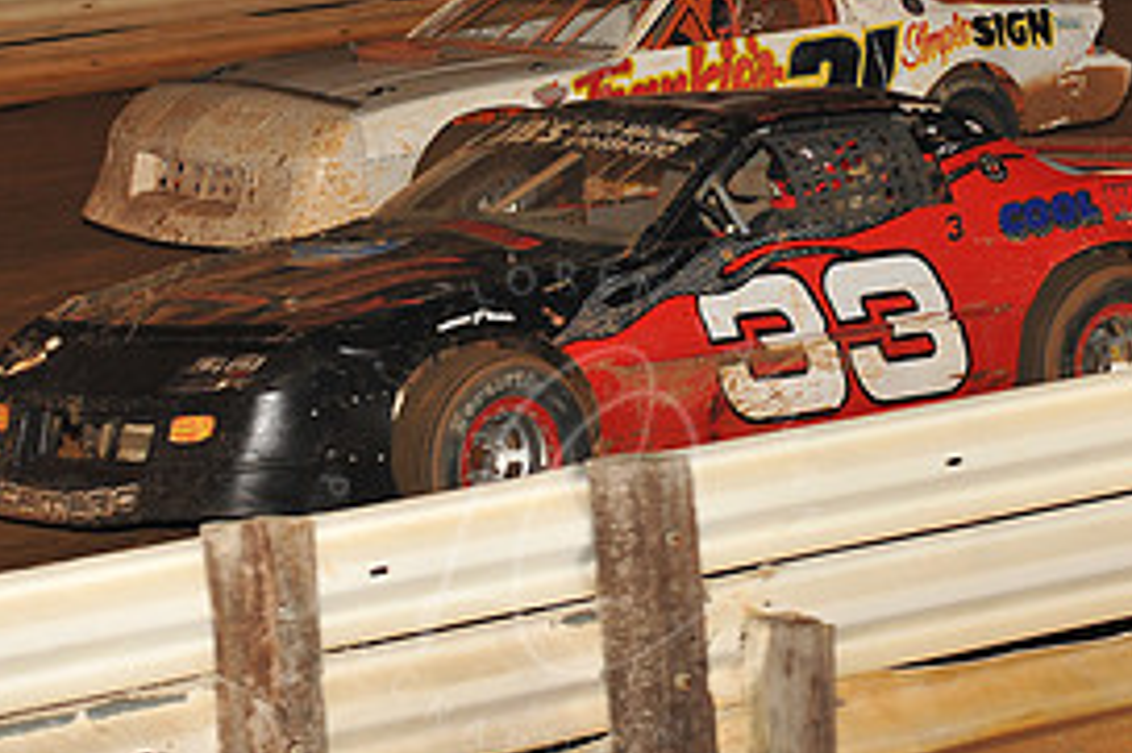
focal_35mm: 213
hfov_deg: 9.7
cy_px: 129
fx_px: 6693
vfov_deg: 6.4
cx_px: 566
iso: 1000
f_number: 6.3
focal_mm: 100
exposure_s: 1/320
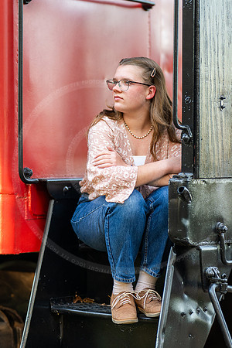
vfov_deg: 16.1
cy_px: 174
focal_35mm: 127
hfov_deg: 10.8
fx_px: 1228
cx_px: 116
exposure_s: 1/320
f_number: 1.2
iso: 160
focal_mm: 85
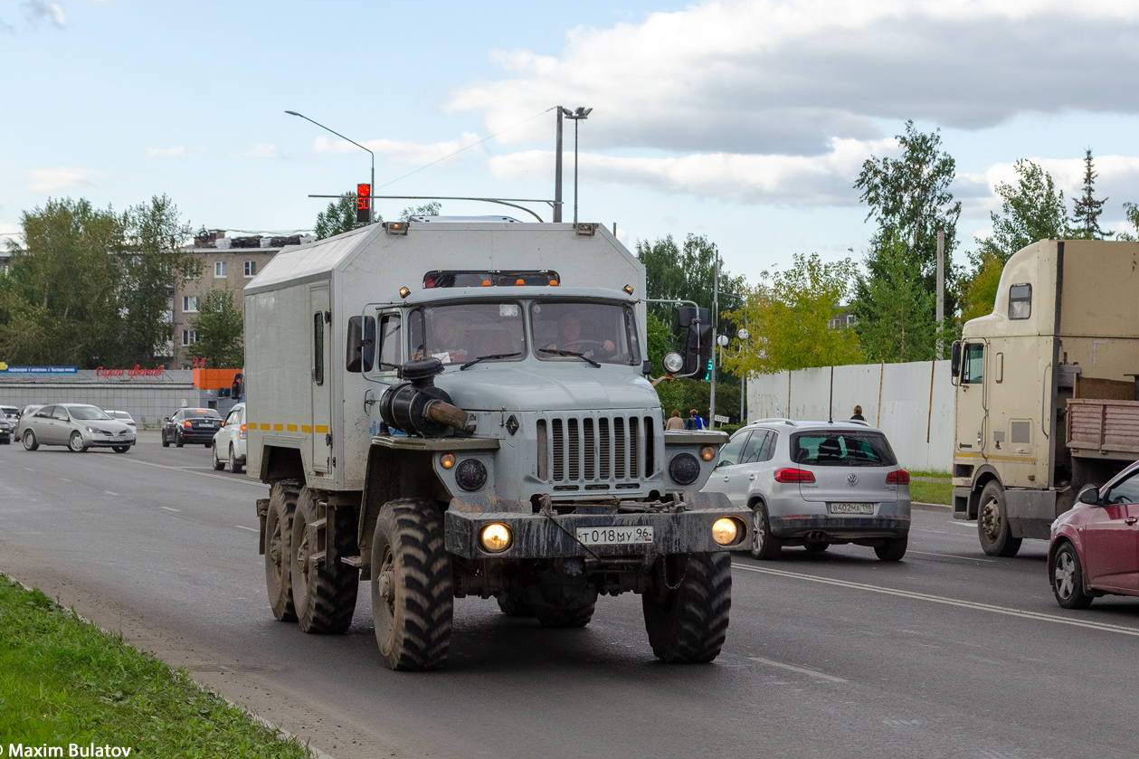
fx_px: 2167
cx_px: 565
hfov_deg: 29.4
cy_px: 377
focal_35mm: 69
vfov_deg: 19.9
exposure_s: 1/500
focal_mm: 45
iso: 400
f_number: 7.1
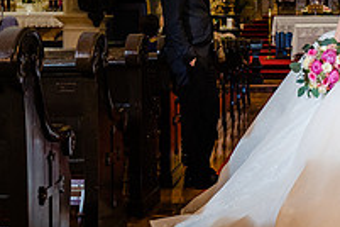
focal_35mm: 86
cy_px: -13
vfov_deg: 15.5
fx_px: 812
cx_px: 290
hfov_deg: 23.2
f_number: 4
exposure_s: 1/160
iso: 1250
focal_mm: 28
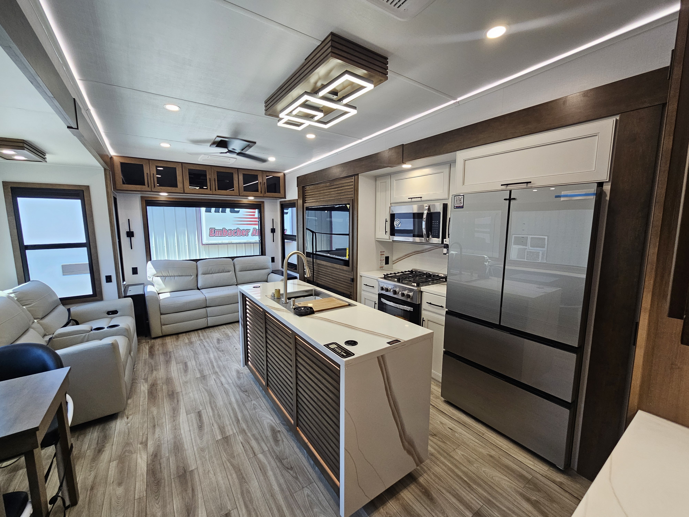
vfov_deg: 89.9
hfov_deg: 106.2
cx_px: 344
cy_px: 258
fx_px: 259
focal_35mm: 13
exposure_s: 1/60
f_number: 2.2
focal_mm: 2.2
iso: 100
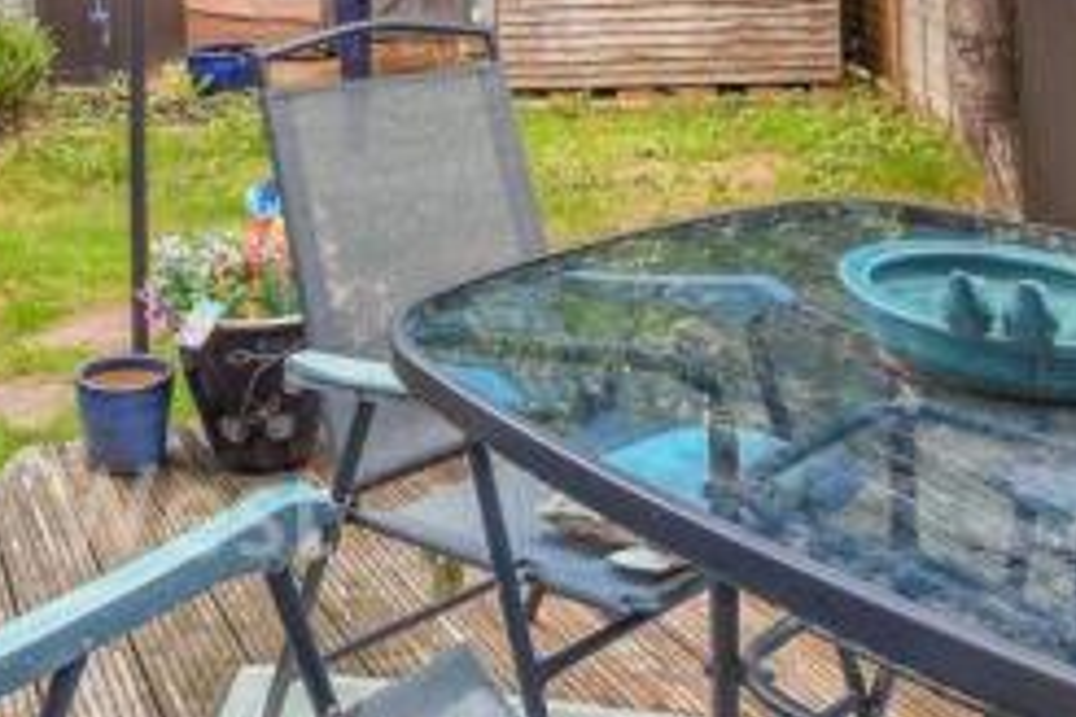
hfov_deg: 47.3
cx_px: 317
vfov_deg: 28.9
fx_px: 1195
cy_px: -142
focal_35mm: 40
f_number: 8
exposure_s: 1/40
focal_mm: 10
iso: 400
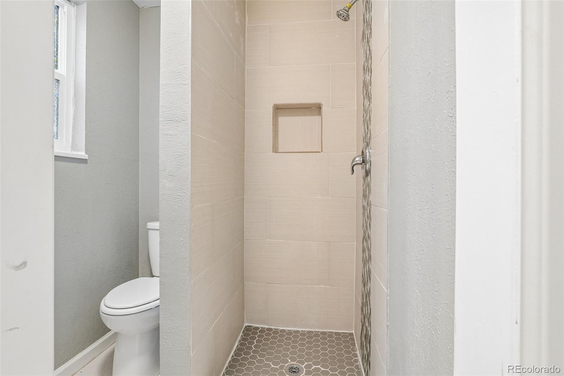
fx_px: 258
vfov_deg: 72.0
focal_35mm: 16
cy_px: 188
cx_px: 282
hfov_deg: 95.0
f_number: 8
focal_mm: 11
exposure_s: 1/15
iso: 500
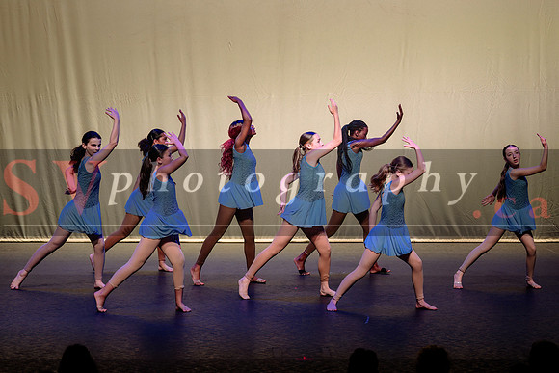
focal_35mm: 121
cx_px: 281
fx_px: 1884
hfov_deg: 16.9
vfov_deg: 11.3
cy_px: 163
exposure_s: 1/500
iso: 1250
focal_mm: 105
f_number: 2.8
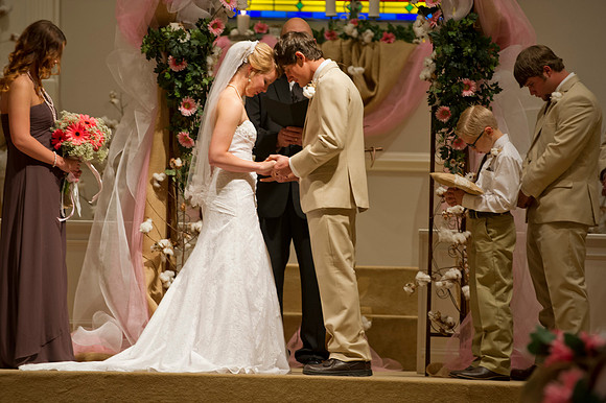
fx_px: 3365
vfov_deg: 6.9
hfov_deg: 10.3
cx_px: 303
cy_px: 202
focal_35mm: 200
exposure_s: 1/125
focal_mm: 200
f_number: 3.5
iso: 1600
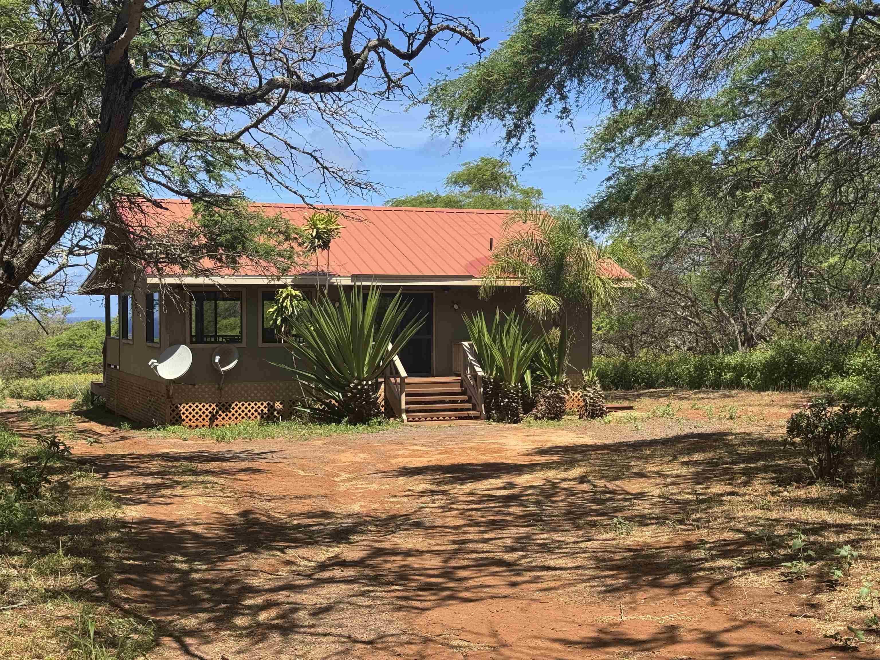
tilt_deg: -2.6
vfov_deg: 30.3
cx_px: 440
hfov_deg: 39.7
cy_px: 330
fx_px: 1220
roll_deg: -0.3
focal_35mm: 48
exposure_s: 1/3425
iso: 64
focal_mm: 6.76
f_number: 1.78
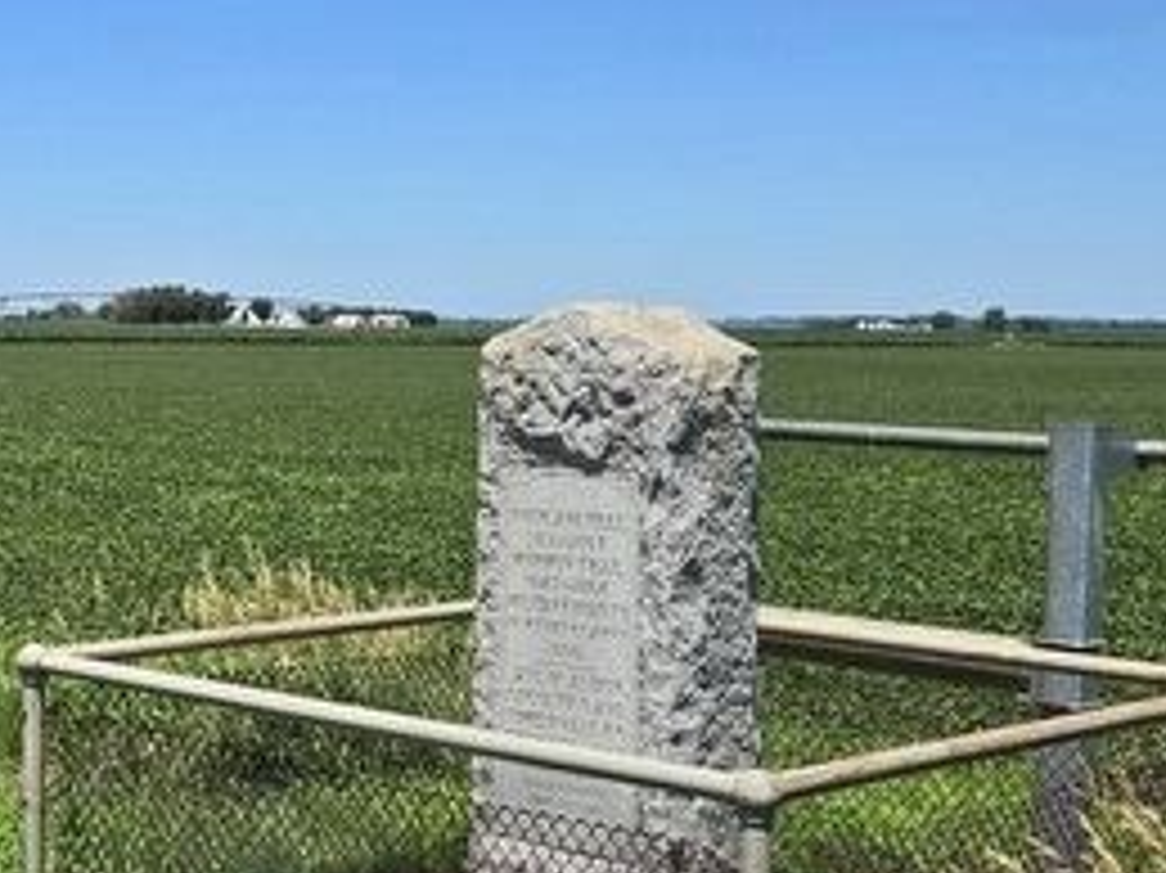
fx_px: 2390
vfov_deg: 20.7
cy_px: 477
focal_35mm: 71
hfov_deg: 26.5
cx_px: 108
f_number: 1.8
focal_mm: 5.4
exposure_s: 1/2565
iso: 25
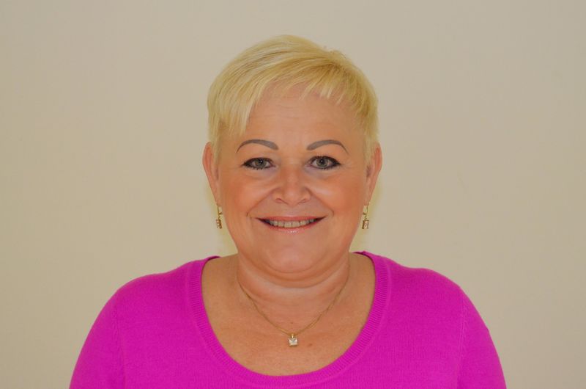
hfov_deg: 39.0
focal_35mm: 51
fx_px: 829
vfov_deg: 26.4
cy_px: 194
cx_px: 293
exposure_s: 1/60
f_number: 5
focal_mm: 34
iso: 1000
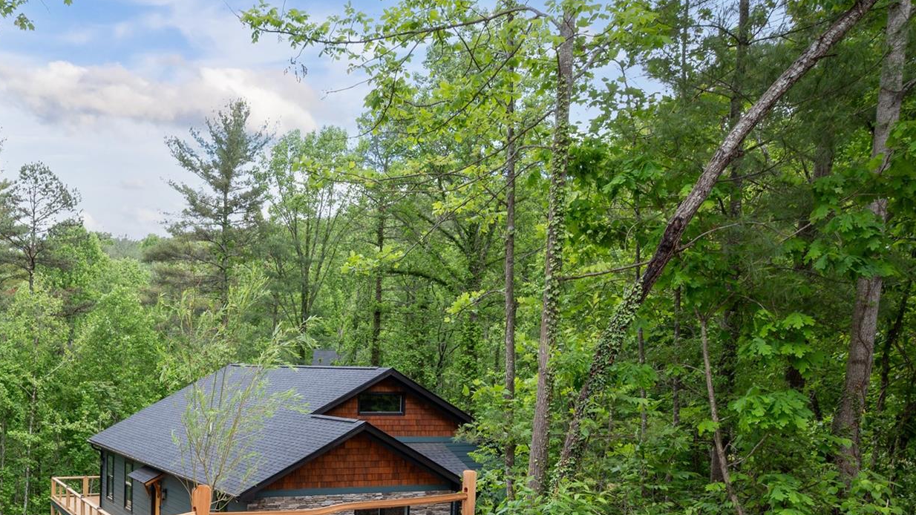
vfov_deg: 34.5
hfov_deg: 54.5
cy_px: 417
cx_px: 157
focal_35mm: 33
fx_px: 801
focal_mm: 19
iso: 200
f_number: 8
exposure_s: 1/100
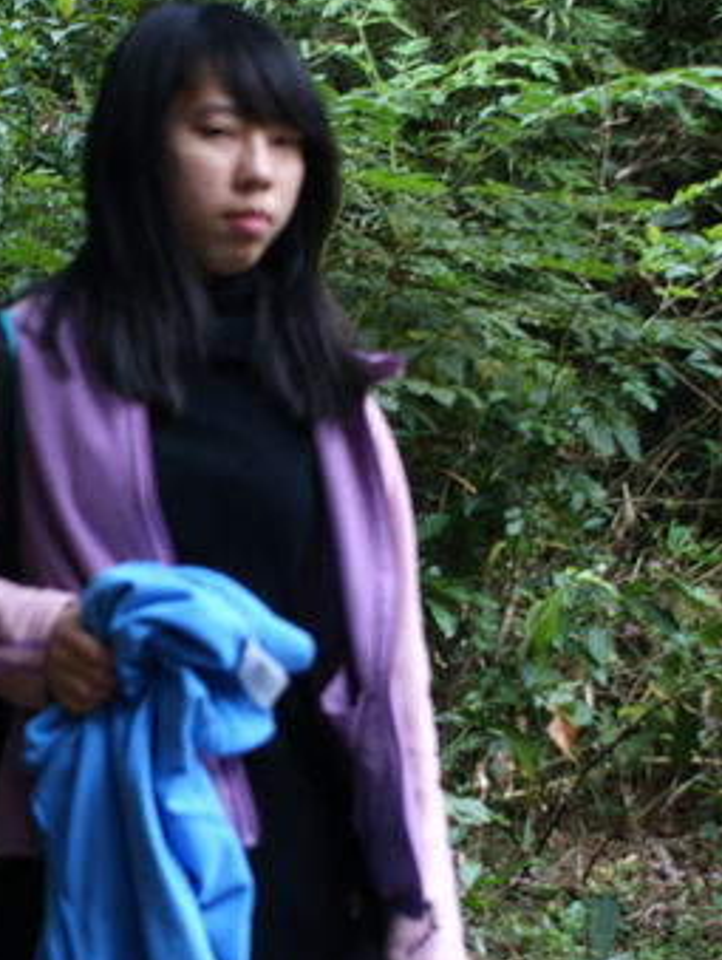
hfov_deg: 12.3
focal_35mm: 119
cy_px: 476
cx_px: -31
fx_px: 3307
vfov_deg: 16.5
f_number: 5.6
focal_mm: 35
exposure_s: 1/50
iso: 100
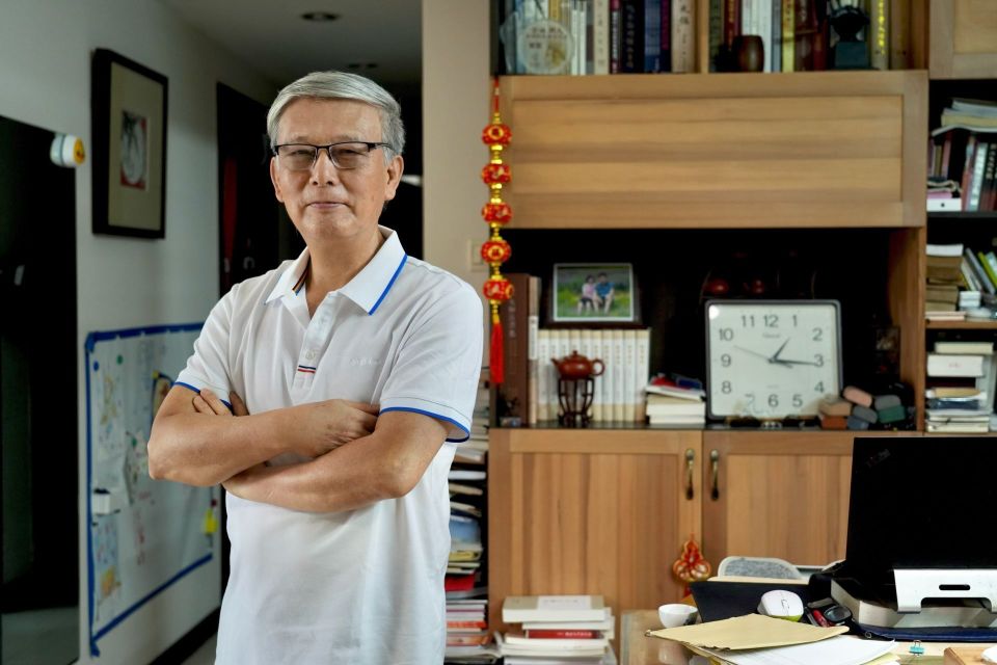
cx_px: 498
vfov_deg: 30.5
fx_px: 1218
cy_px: 332
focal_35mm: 44
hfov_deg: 44.5
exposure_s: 1/100
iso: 1250
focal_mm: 44
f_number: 4
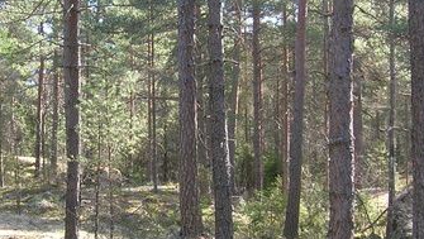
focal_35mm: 80
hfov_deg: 26.3
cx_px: 126
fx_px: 900
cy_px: 140
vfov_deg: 15.1
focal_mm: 5.7
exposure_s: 1/26
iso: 50
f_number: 4.9
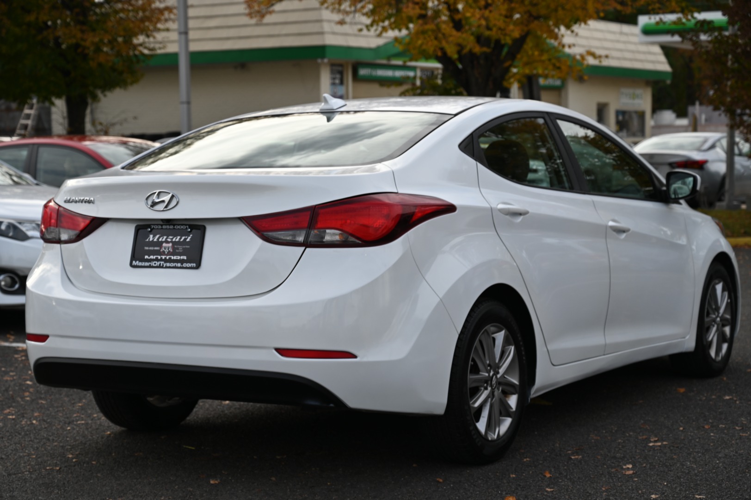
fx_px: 1459
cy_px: 250
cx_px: 376
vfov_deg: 19.4
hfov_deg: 28.9
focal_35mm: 70
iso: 110
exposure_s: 1/250
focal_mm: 70
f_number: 5.6
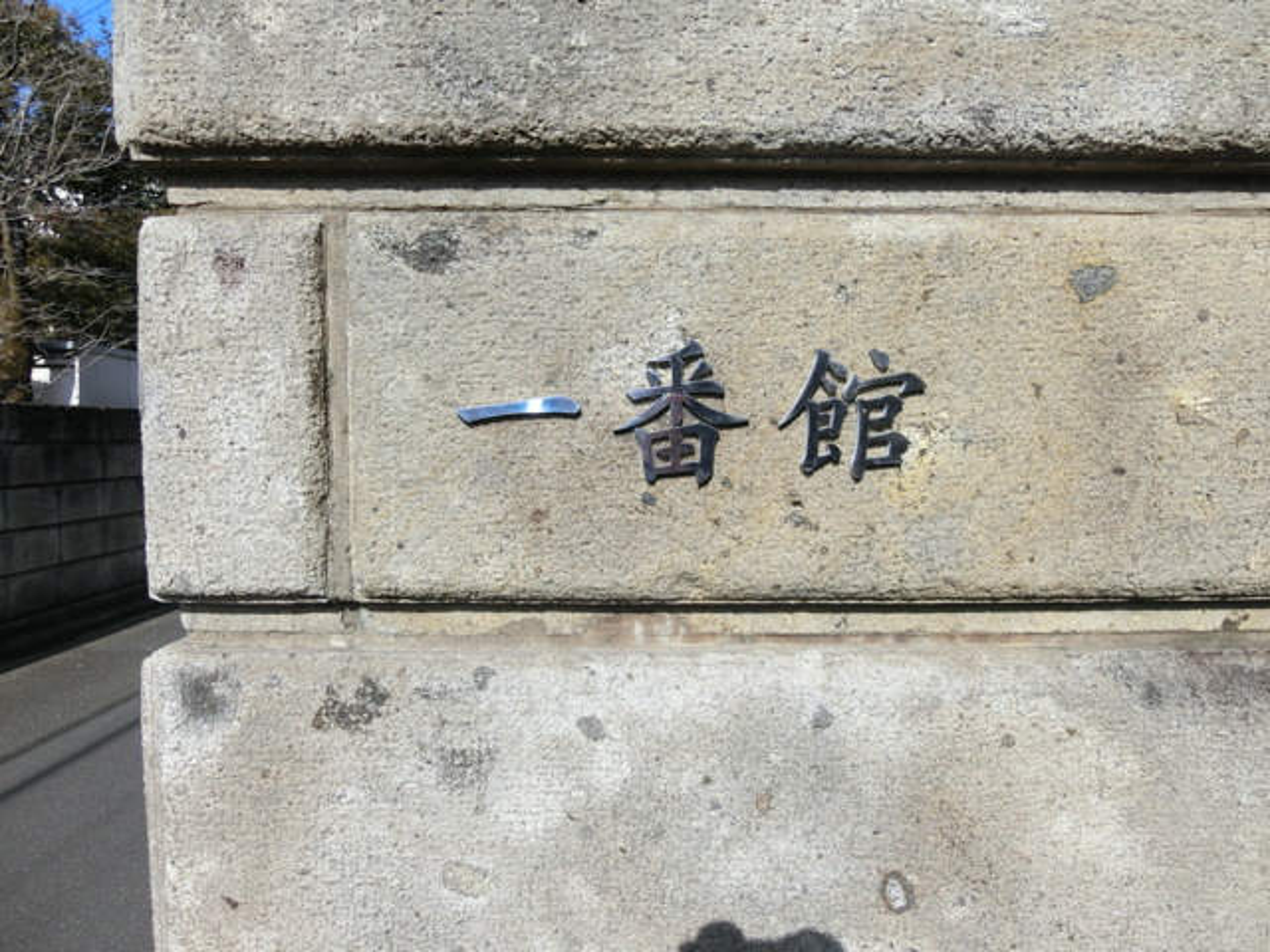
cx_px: 635
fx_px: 697
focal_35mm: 19
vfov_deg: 68.7
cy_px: 476
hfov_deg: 84.7
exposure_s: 1/250
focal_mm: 4.06
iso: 80
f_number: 6.9
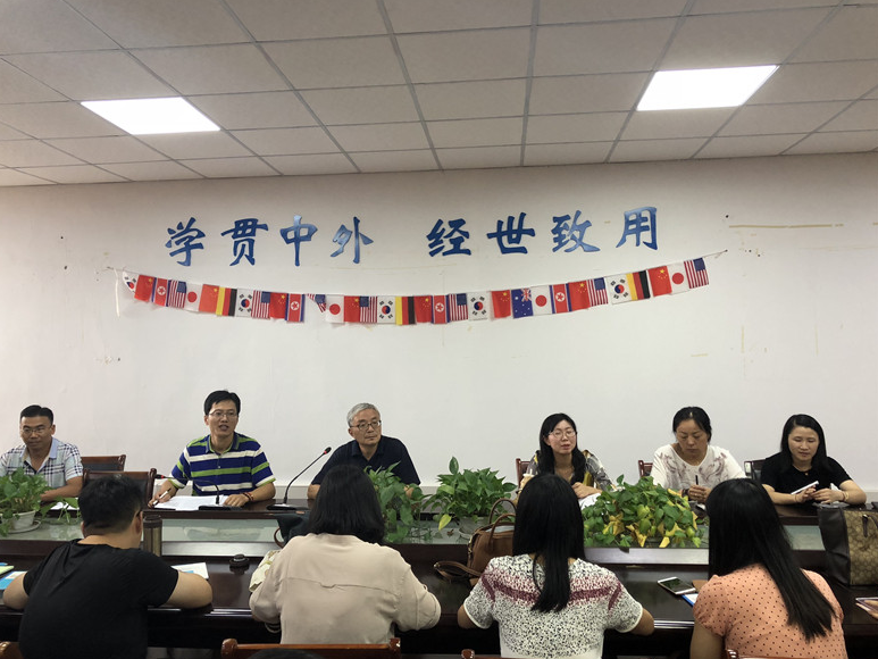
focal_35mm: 30
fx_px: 761
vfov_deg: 46.8
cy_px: 325
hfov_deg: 60.0
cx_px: 429
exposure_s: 1/17
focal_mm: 3.99
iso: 50
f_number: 1.8
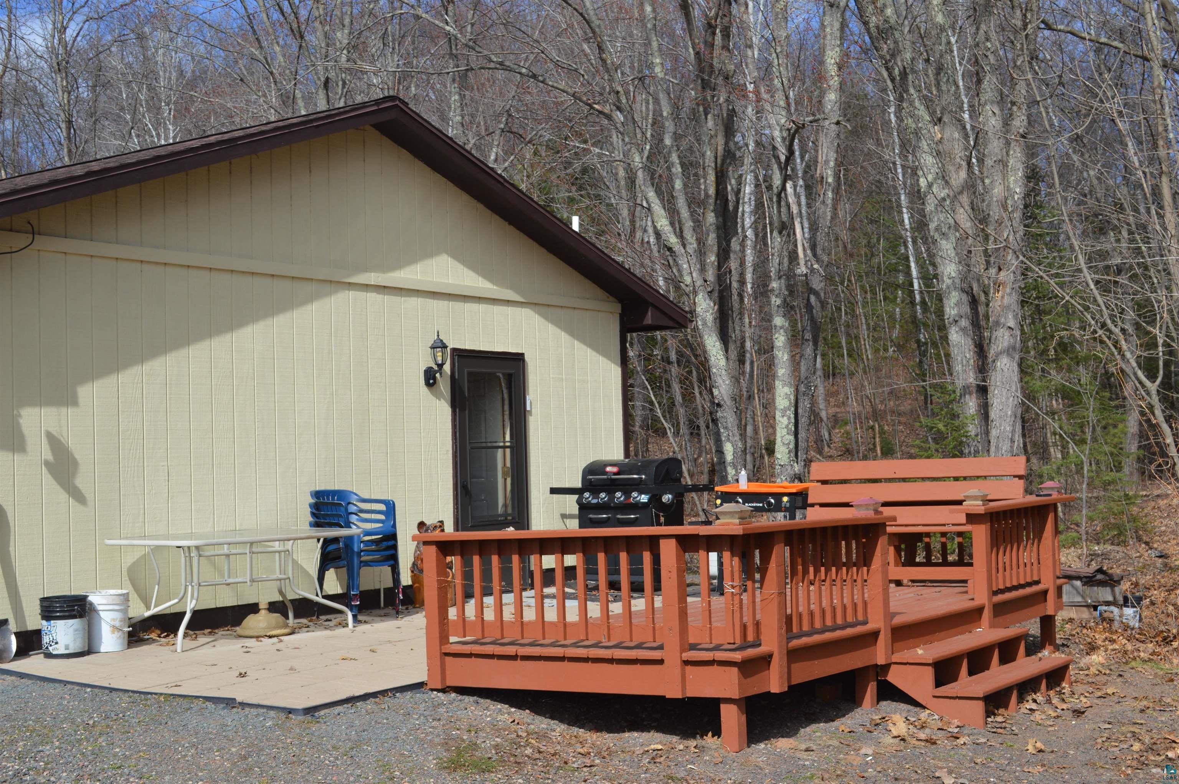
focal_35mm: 48
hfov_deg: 41.1
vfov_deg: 28.0
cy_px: 392
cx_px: 590
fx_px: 1570
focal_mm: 32
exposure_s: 1/250
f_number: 8
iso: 100
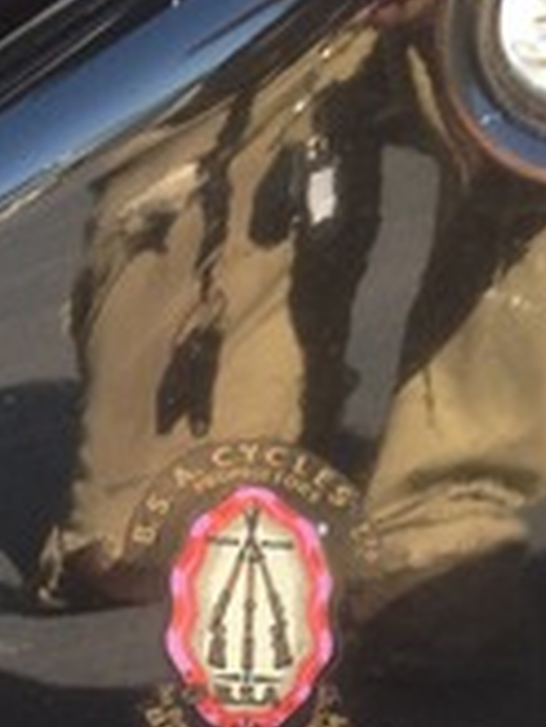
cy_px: 700
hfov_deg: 12.2
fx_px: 2545
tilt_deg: -26.7
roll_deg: -0.5
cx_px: 169
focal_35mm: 121
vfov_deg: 16.0
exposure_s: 1/120
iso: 64
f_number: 2.4
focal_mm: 4.12
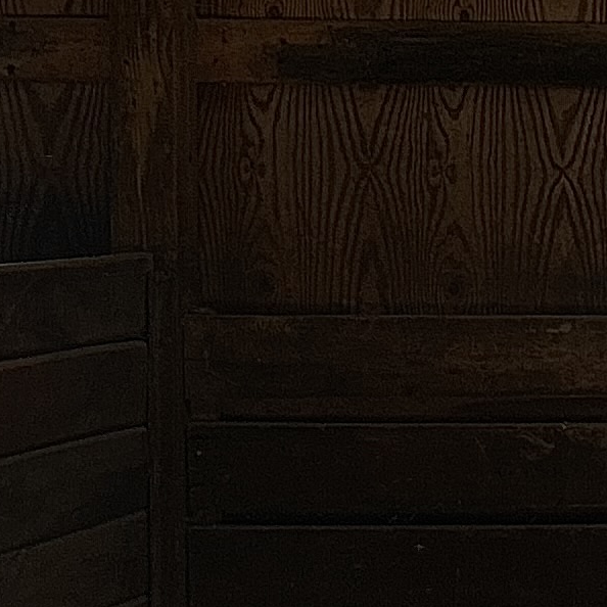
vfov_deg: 11.2
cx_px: 1278
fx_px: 3095
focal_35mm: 156
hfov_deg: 10.2
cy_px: 268
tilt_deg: -0.8
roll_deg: +0.0
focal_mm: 5.7
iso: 100
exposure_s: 1/121
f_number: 1.5
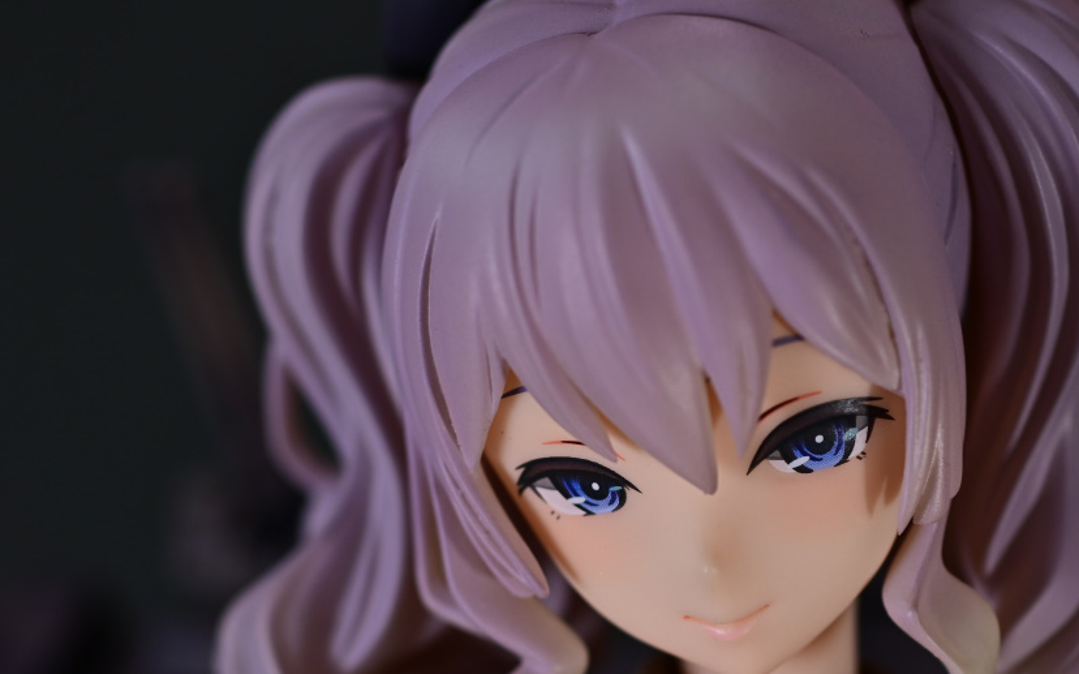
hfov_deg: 15.7
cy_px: 445
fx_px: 3910
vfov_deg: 9.8
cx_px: 494
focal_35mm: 133
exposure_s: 1/2.5
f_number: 6.3
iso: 100
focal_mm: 60
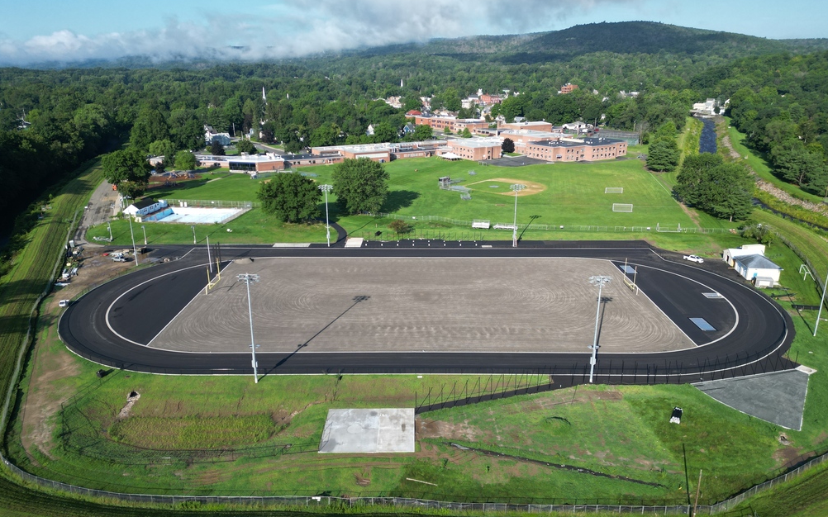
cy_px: 273
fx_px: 587
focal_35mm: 26
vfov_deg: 47.6
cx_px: 422
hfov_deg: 70.4
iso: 110
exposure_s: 1/2000
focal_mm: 6.72
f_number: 1.7
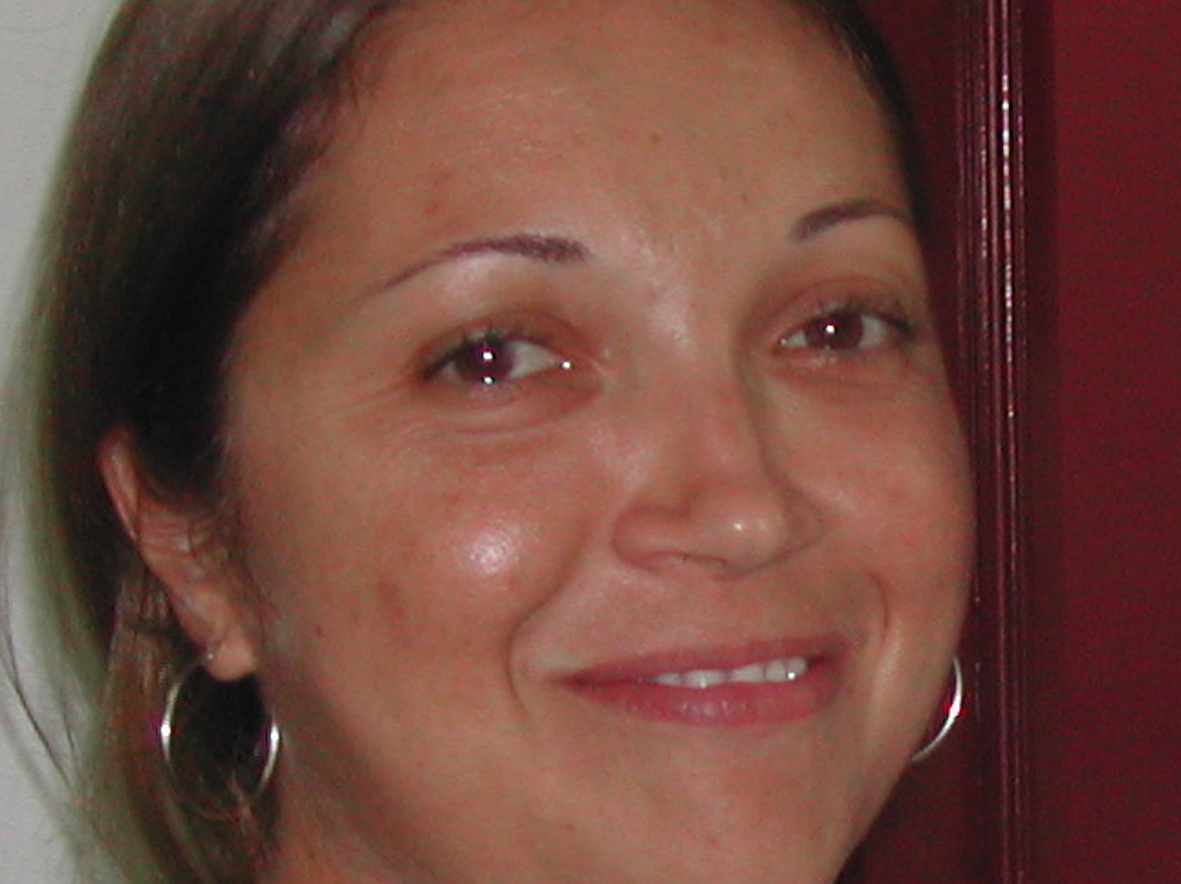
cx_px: 1316
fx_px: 6717
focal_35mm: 197
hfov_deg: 9.9
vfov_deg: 7.5
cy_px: 646
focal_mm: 13.2
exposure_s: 1/60.1
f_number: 3.5
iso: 100
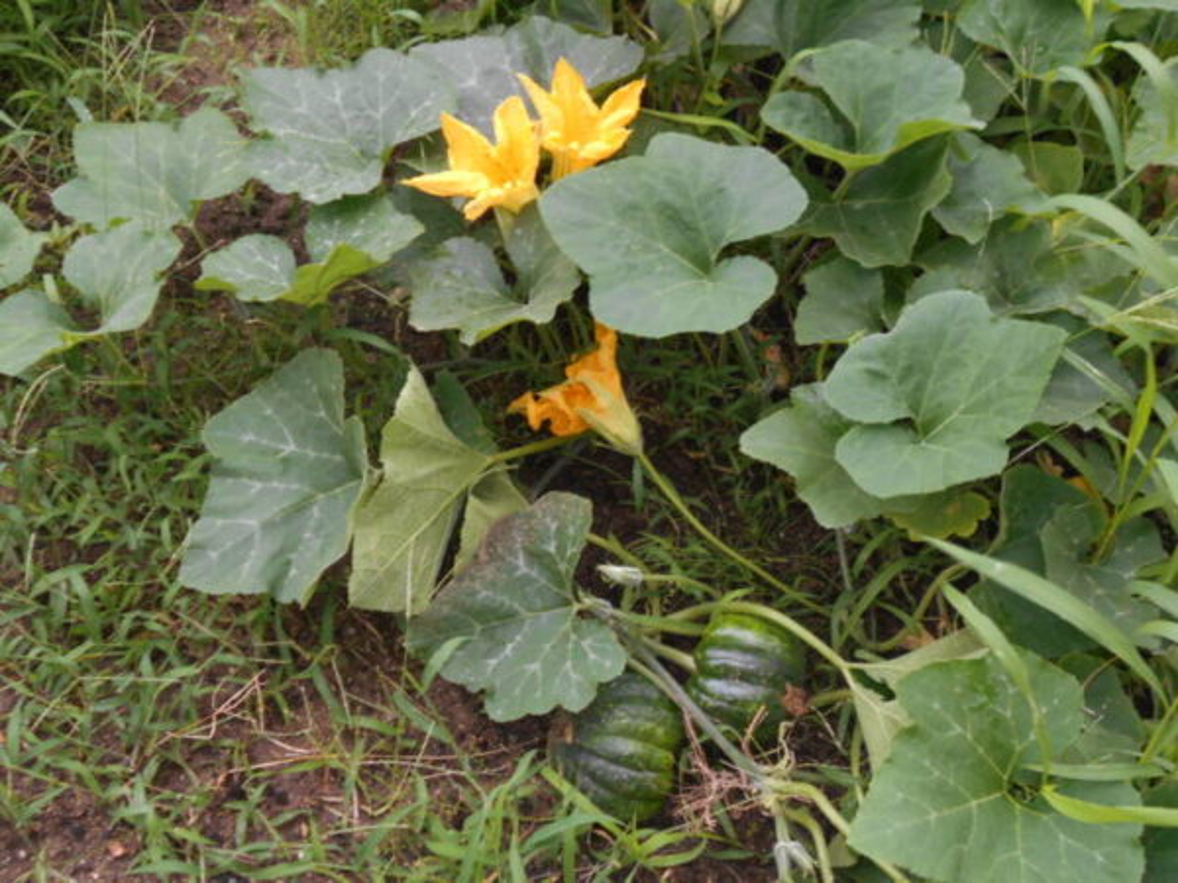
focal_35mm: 44
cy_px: 442
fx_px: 1497
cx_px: 589
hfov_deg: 42.9
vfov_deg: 32.9
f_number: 4.2
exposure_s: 1/30
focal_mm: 7.7
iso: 200
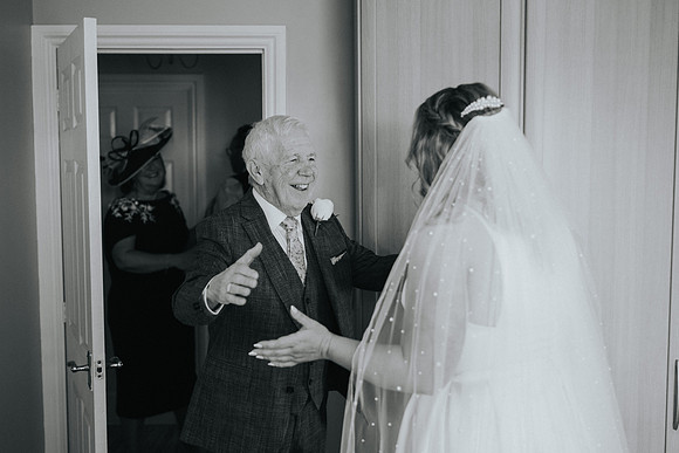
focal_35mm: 45
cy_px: 239
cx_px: 316
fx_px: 855
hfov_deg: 43.3
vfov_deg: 29.7
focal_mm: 35
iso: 500
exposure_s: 1/200
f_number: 1.8
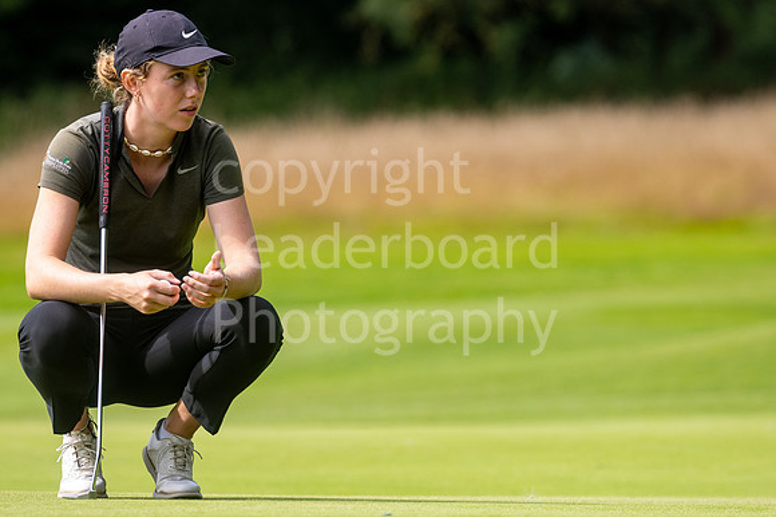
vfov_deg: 3.1
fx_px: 9694
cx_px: 388
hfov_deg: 4.6
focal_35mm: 450
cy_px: 258
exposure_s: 1/800
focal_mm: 300
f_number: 5.6
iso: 200
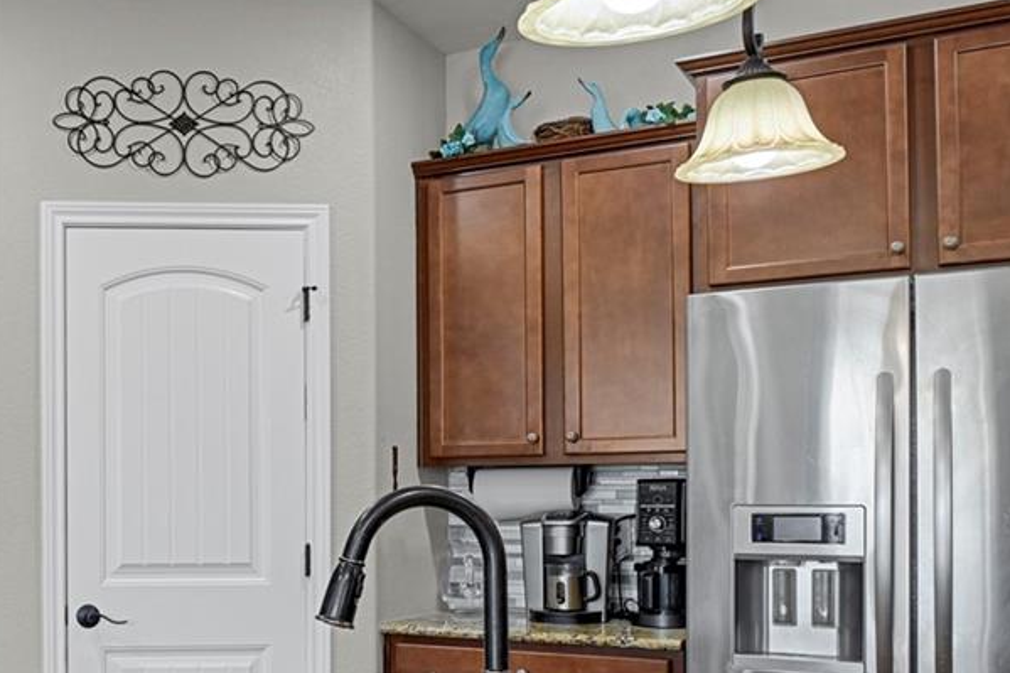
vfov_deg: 28.8
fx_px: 1290
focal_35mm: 46
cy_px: 506
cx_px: -169
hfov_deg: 35.0
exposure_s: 1/20
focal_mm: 17
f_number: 8
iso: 10000
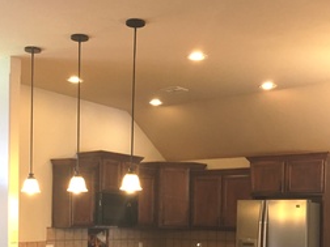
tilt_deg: -2.7
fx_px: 562
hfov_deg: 32.6
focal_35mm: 59
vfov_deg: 24.1
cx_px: 139
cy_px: 227
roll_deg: -1.2
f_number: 2.2
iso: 125
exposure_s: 1/30
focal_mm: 4.15
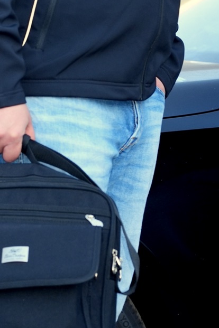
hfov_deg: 2.6
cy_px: 79
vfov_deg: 3.9
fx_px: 4763
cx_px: 203
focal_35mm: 522
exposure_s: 1/160
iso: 200
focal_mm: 135
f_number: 4
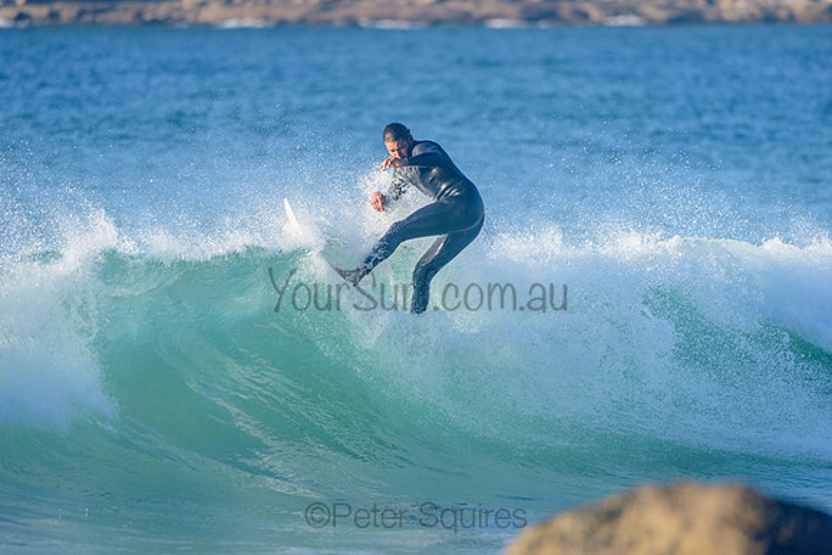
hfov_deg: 4.1
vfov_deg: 2.7
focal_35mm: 500
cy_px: 278
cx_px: 416
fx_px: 11564
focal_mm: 500
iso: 400
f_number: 5.6
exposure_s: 1/2000
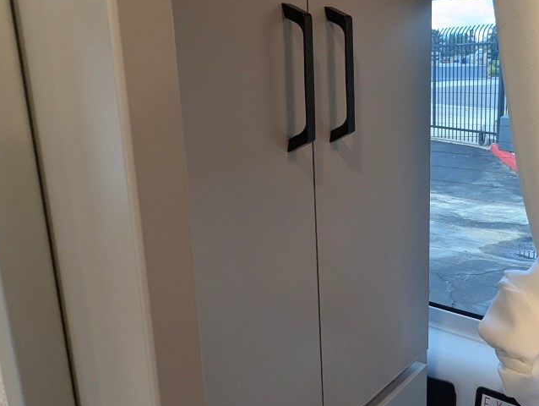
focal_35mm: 35
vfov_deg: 40.8
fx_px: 546
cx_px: 311
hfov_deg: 52.4
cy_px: 196
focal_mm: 2.35
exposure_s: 1/180
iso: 327
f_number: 2.2
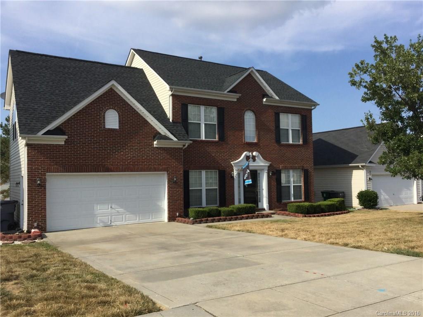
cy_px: 158
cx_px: 212
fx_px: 379
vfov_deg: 45.4
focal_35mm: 31
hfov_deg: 58.4
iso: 25
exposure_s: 1/1894
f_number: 2.4
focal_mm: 3.3
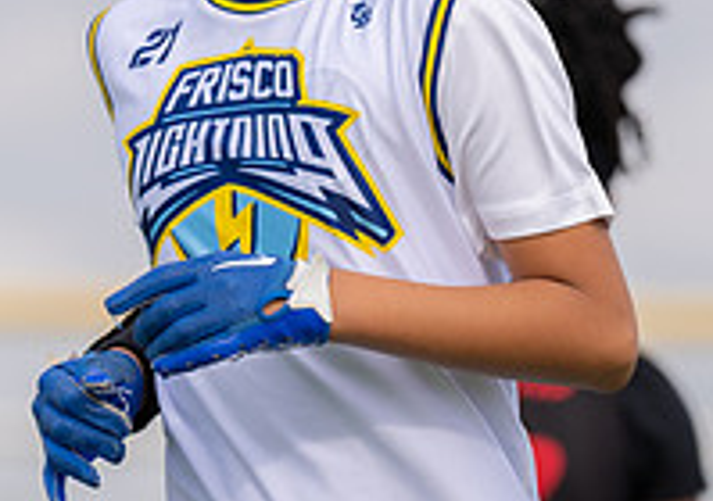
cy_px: 200
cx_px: 309
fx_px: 12068
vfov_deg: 2.4
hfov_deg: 3.4
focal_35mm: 599
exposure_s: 1/1250
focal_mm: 158
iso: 100
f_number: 2.8
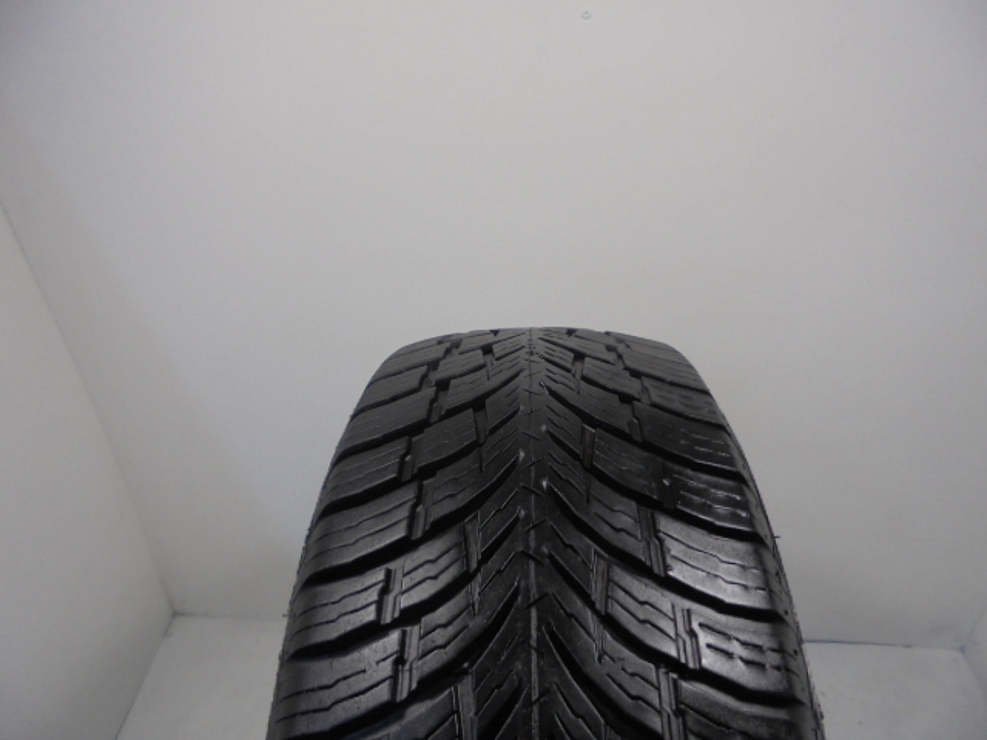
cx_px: 494
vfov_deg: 53.1
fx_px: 741
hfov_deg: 67.3
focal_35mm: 26
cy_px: 370
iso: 100
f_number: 3.5
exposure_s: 1/30
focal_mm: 4.6
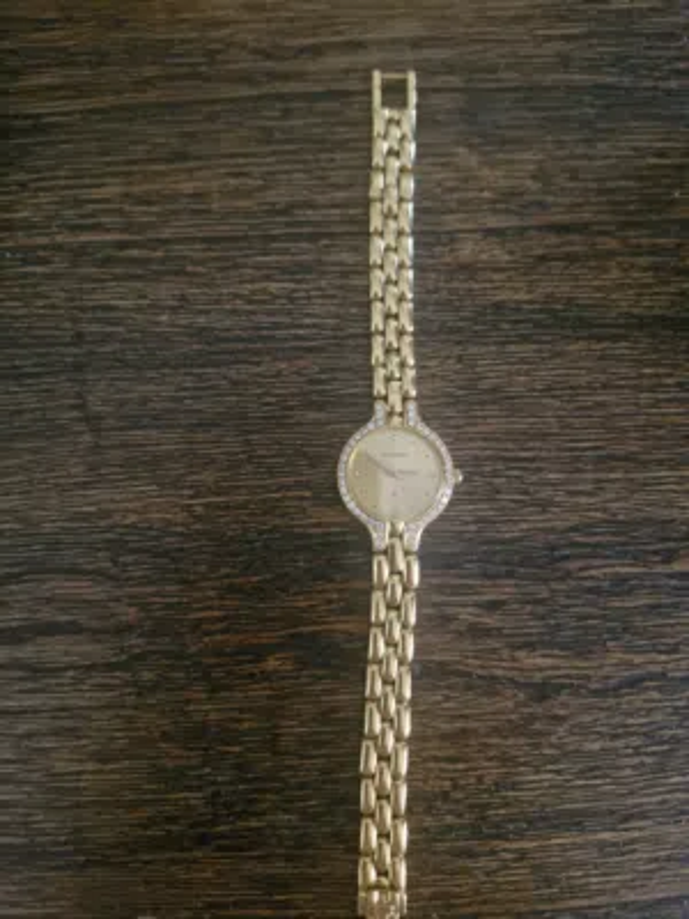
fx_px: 610
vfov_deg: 73.9
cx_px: 344
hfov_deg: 58.9
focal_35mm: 23
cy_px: 460
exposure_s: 1/25
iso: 1250
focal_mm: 5.54
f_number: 1.8
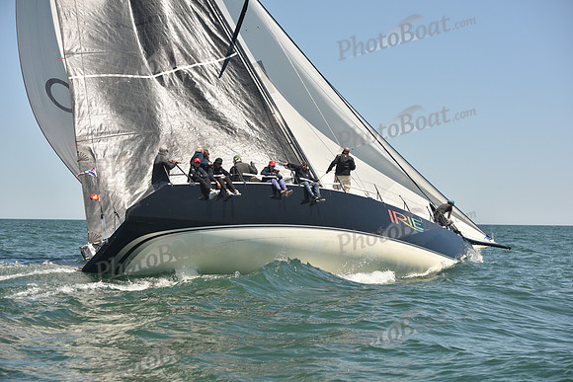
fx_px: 1114
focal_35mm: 70
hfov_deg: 28.8
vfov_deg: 19.5
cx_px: 286
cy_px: 191
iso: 250
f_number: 5
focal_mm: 70
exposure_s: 1/800
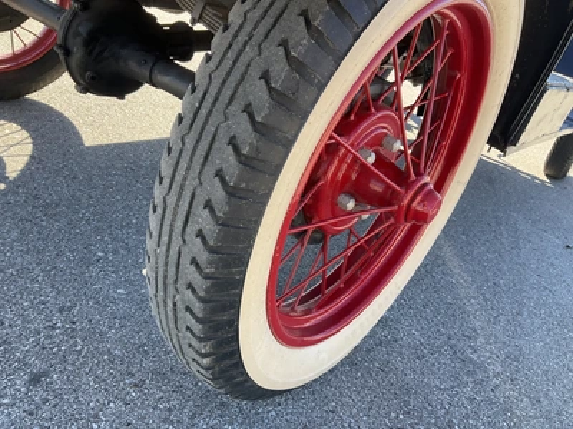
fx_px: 480
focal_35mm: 29
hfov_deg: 61.7
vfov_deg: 48.2
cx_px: 286
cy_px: 214
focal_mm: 3
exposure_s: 1/186
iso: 25
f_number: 1.8
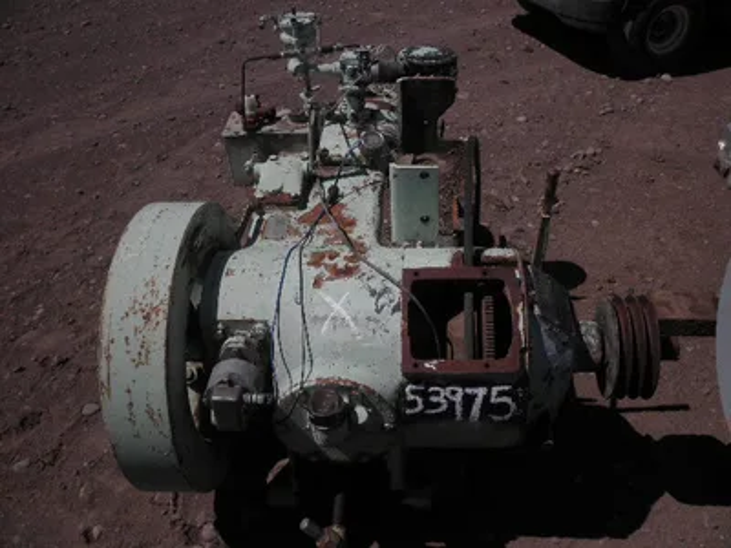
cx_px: 366
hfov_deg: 52.6
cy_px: 274
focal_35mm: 35
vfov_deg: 40.7
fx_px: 739
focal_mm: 6.1
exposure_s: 1/500
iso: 64
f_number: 9.1
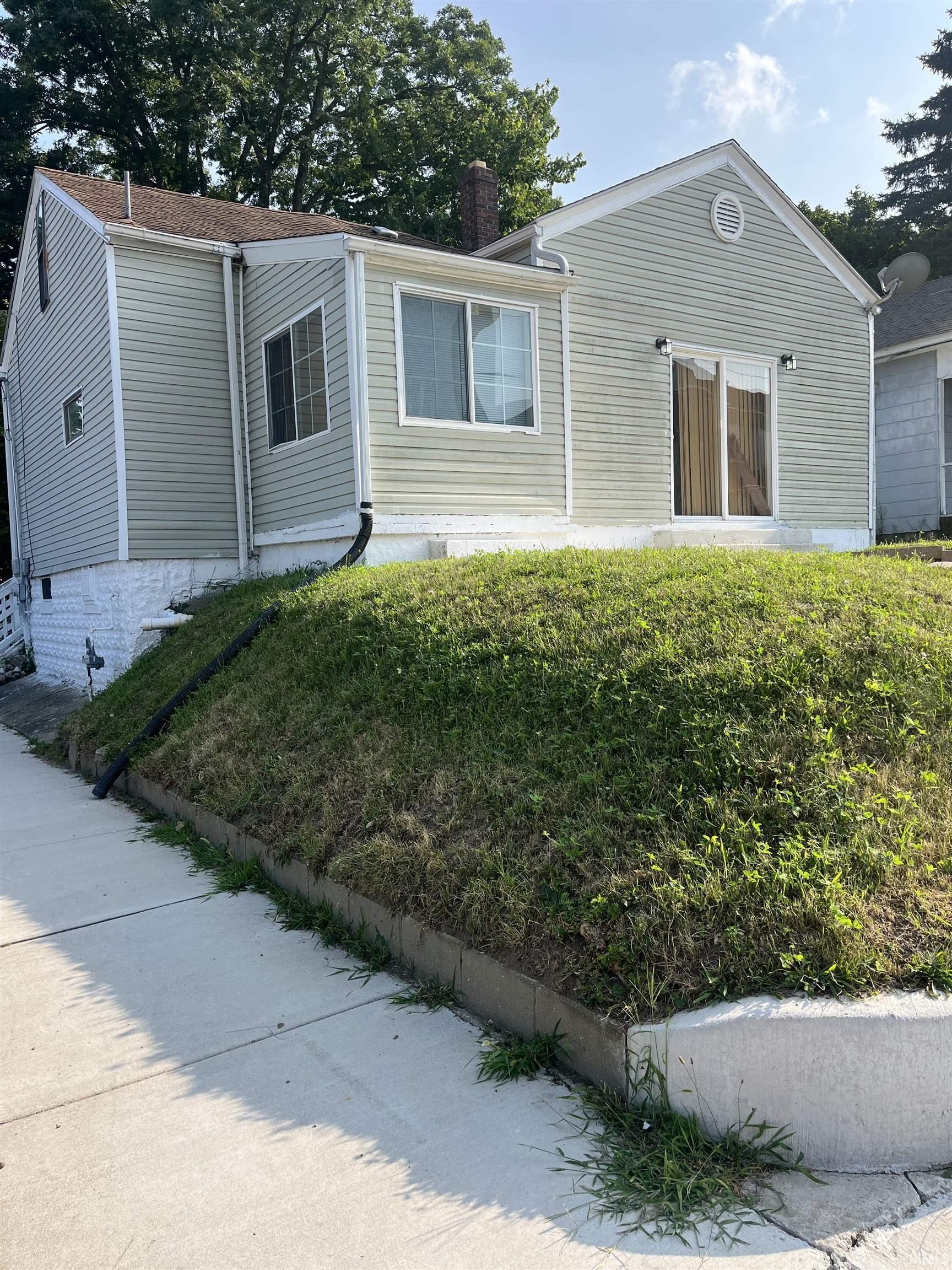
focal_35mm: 26
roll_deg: +4.6
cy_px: 635
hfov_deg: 53.1
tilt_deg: -2.0
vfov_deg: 67.3
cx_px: 476
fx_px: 953
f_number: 1.6
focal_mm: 5.1
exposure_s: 1/1832
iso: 50
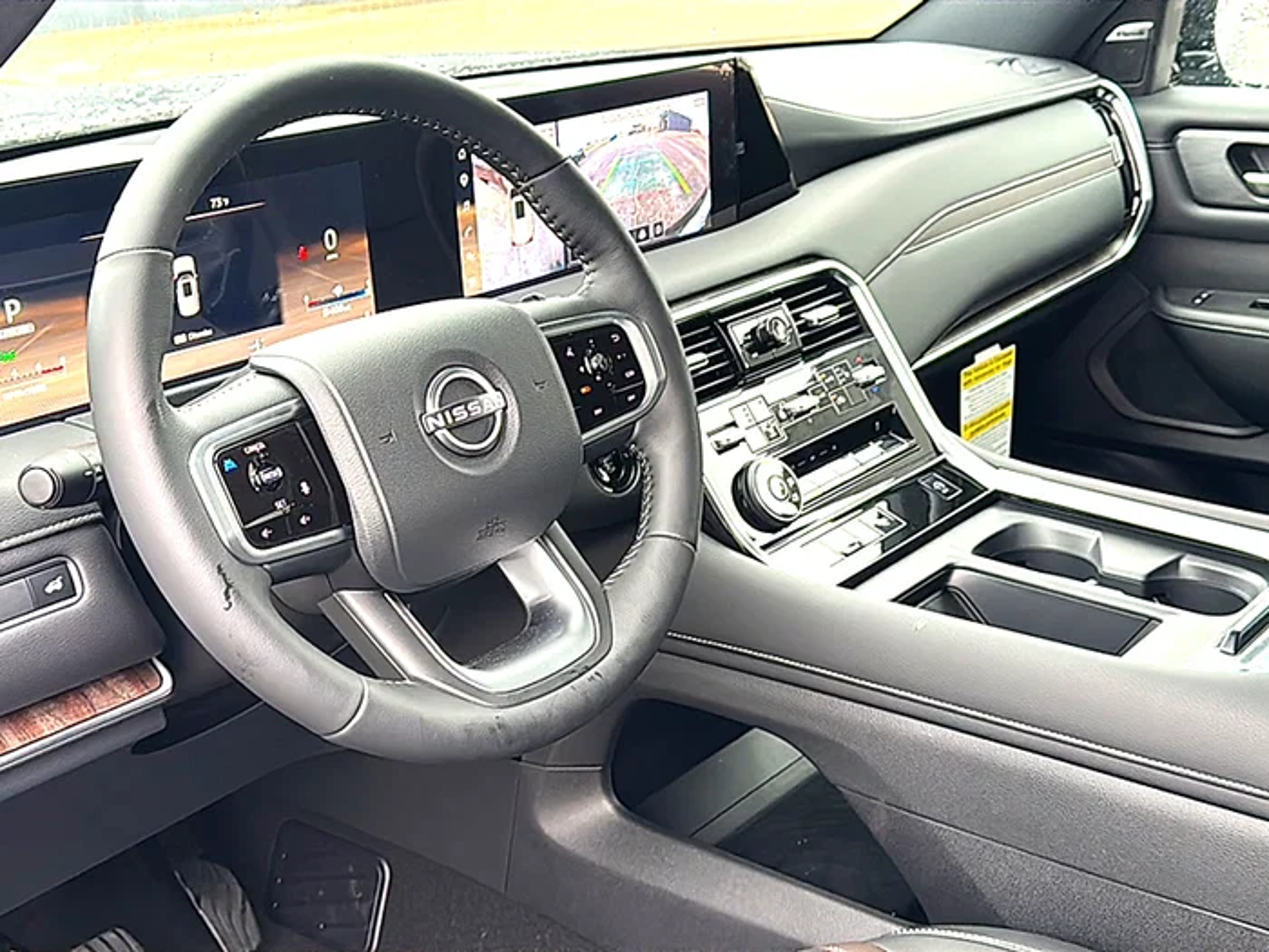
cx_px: 634
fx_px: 1430
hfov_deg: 47.9
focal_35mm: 39
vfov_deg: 36.8
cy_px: 476
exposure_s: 1/40
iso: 100
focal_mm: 6.86
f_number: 1.78
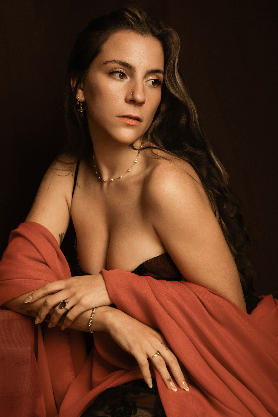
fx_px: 614
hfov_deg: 25.5
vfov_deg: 37.5
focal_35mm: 53
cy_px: 208
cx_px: 139
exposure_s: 1/160
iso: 640
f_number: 4
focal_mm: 53
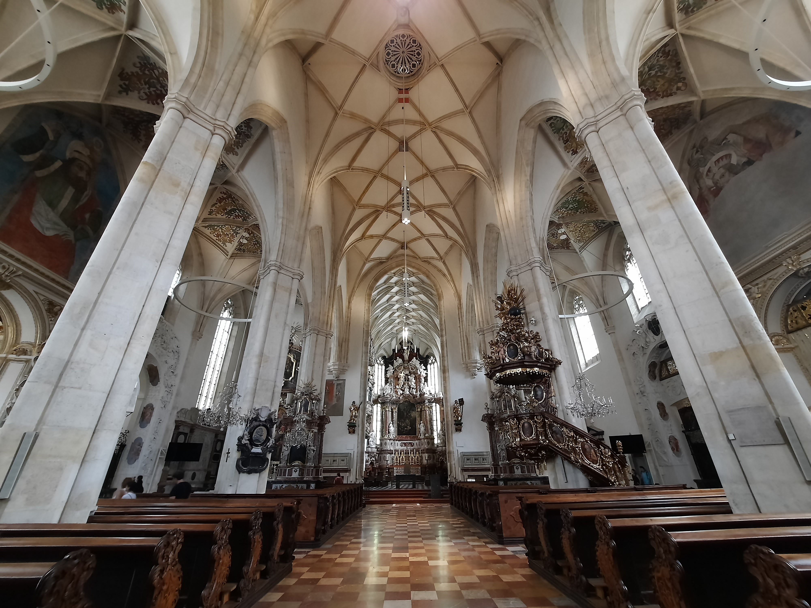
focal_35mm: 13
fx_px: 305
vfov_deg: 89.9
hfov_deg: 106.2
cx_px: 406
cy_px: 304
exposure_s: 1/33
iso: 200
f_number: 2.2
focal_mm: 1.74
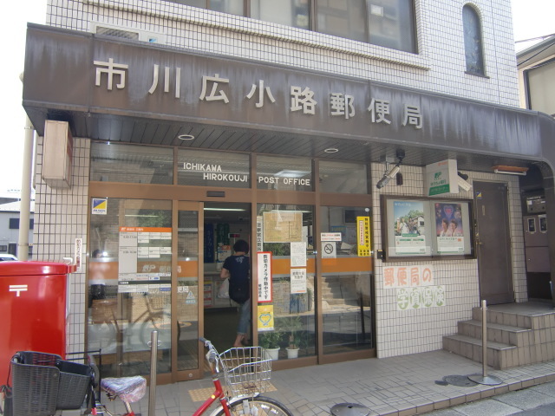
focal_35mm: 28
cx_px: 278
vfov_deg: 49.7
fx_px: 449
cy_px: 208
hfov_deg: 63.4
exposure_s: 1/200
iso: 64
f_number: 2.6
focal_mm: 4.9
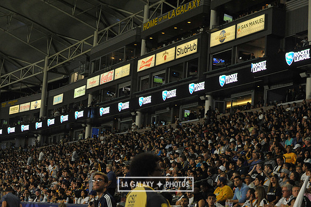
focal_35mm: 82
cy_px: 104
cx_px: 156
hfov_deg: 24.8
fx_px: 708
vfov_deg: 16.6
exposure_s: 1/250
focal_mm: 82
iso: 3200
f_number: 8
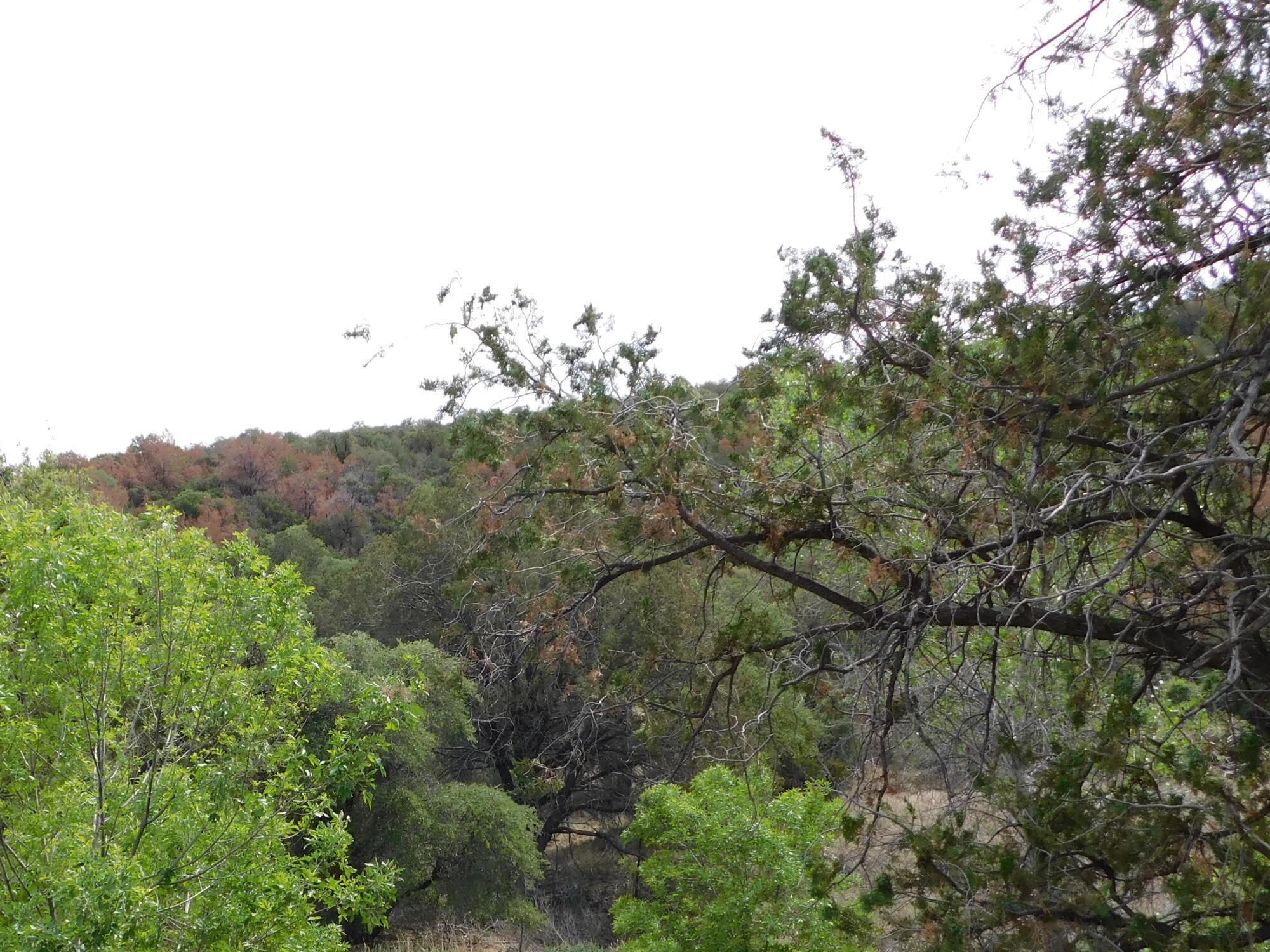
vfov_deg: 31.9
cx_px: 318
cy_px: 626
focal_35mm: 45
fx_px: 1651
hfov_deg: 40.9
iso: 125
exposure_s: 1/800
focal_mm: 5.3
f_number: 3.2
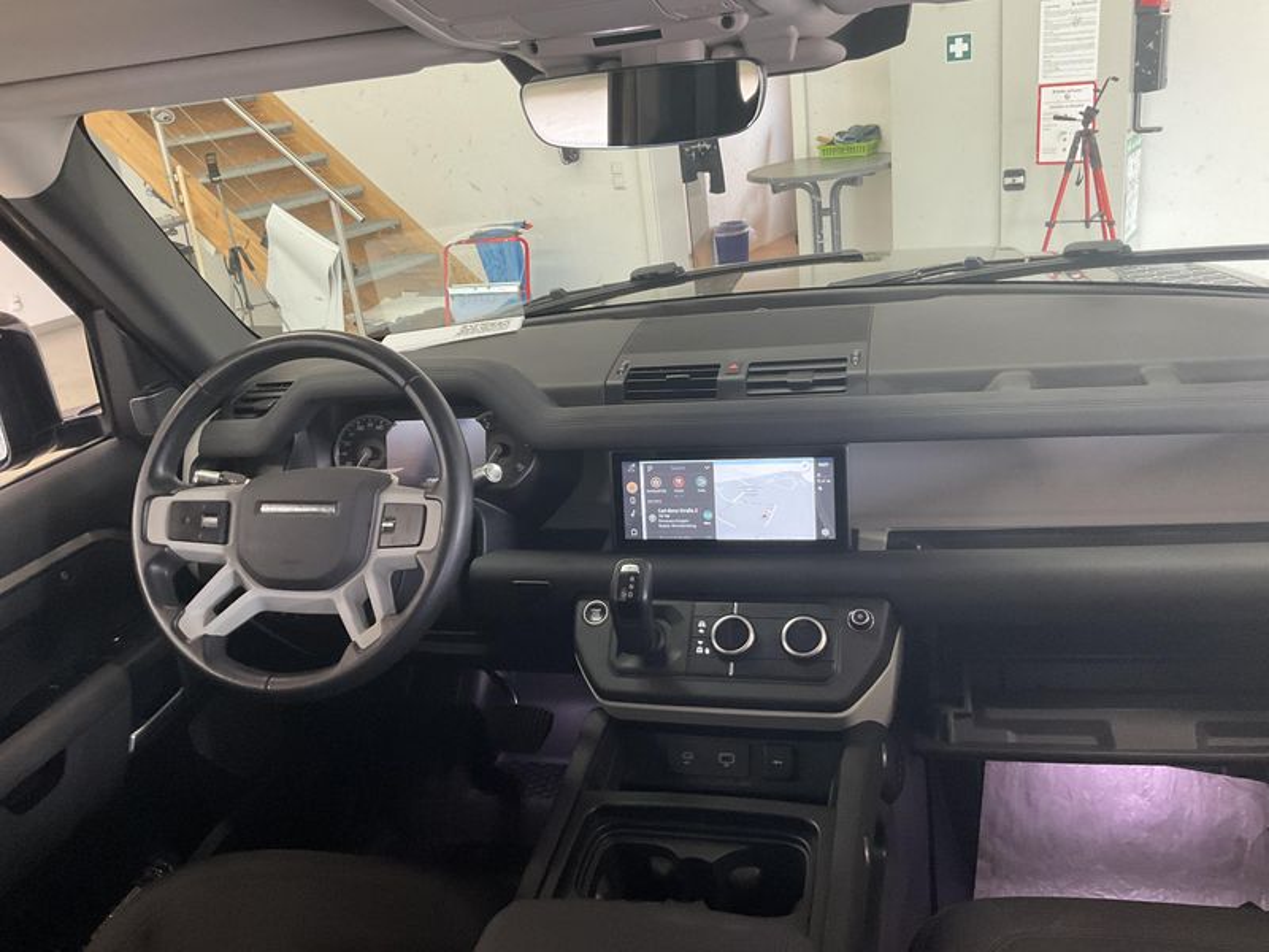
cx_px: 634
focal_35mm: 29
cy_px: 476
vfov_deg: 48.2
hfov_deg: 61.7
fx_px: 1063
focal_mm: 3
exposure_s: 1/50
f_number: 1.8
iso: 160
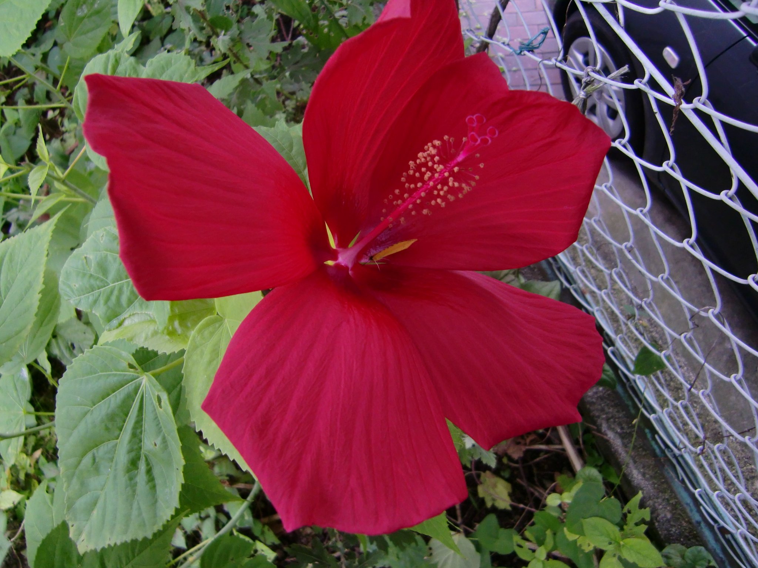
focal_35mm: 28
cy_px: 284
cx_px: 379
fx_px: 613
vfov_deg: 49.7
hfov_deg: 63.4
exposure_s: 1/125
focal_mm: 4.9
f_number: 2.6
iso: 200
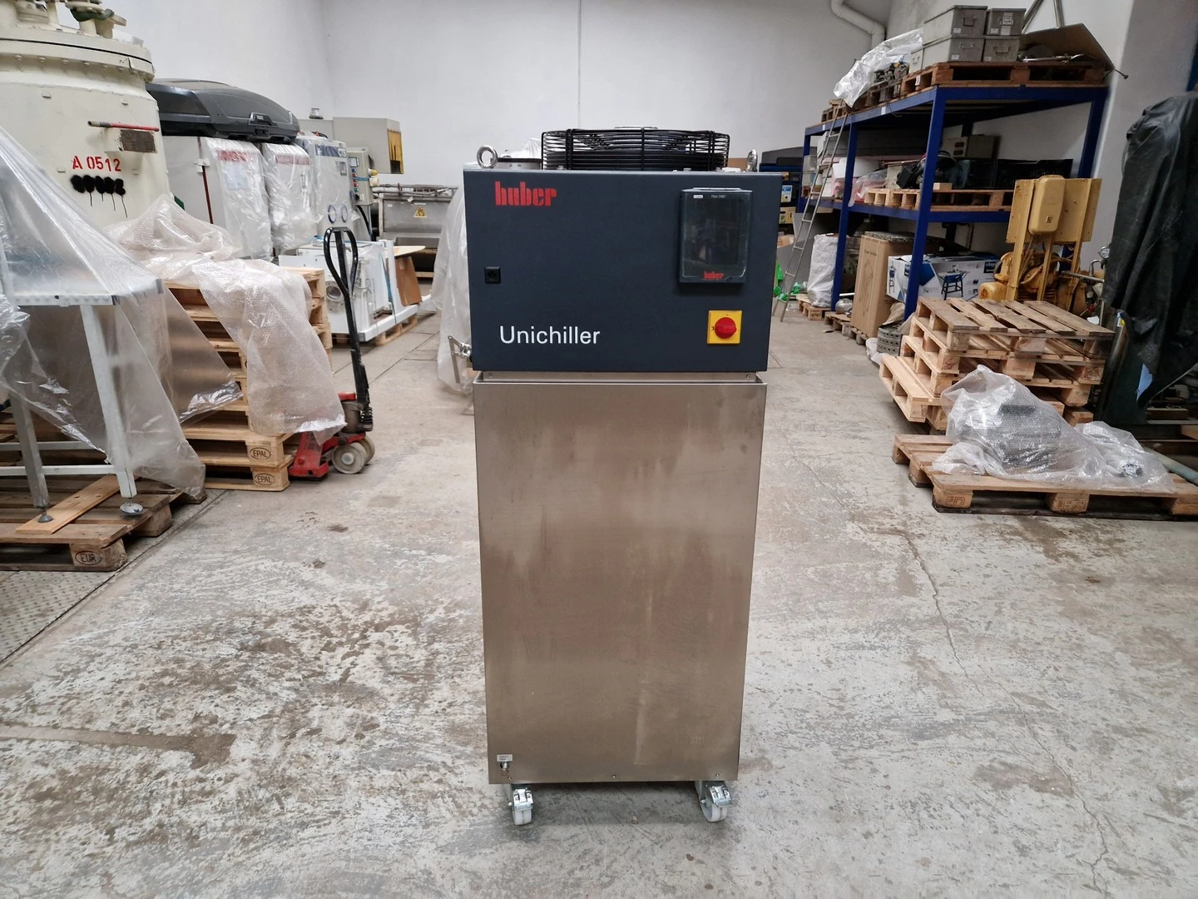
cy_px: 450
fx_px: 796
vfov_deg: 58.9
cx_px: 599
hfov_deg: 73.9
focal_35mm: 23
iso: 640
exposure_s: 1/33
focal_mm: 5.4
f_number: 1.8
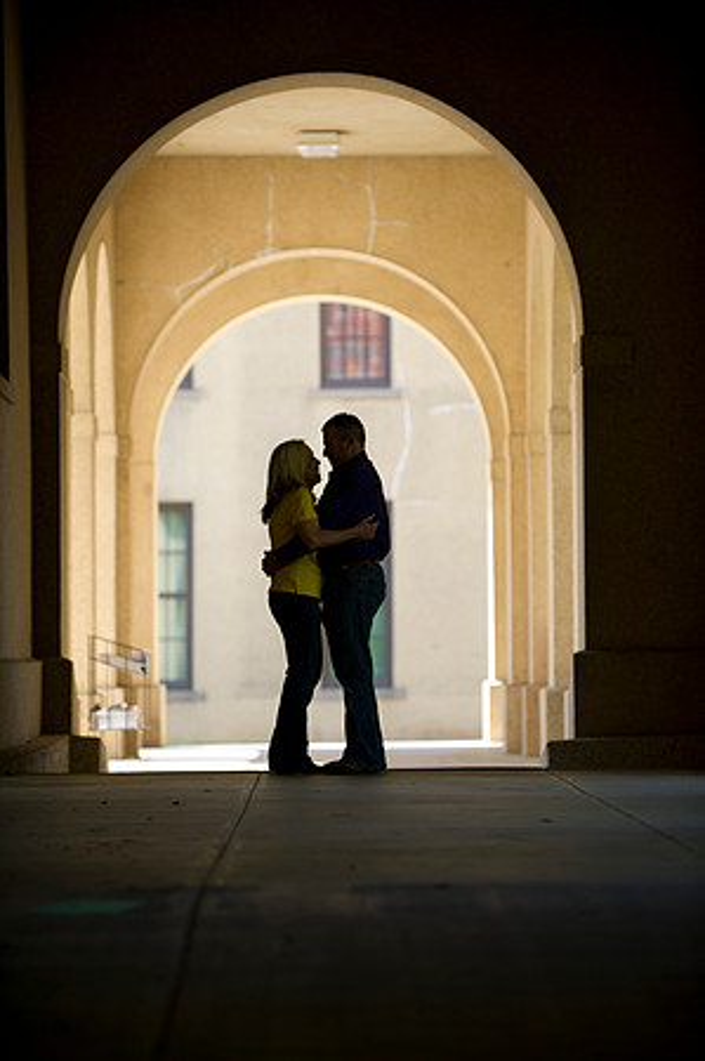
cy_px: 530
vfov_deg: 12.9
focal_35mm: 160
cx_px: 352
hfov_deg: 8.6
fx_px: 4711
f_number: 2.8
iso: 400
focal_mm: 160
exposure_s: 1/500
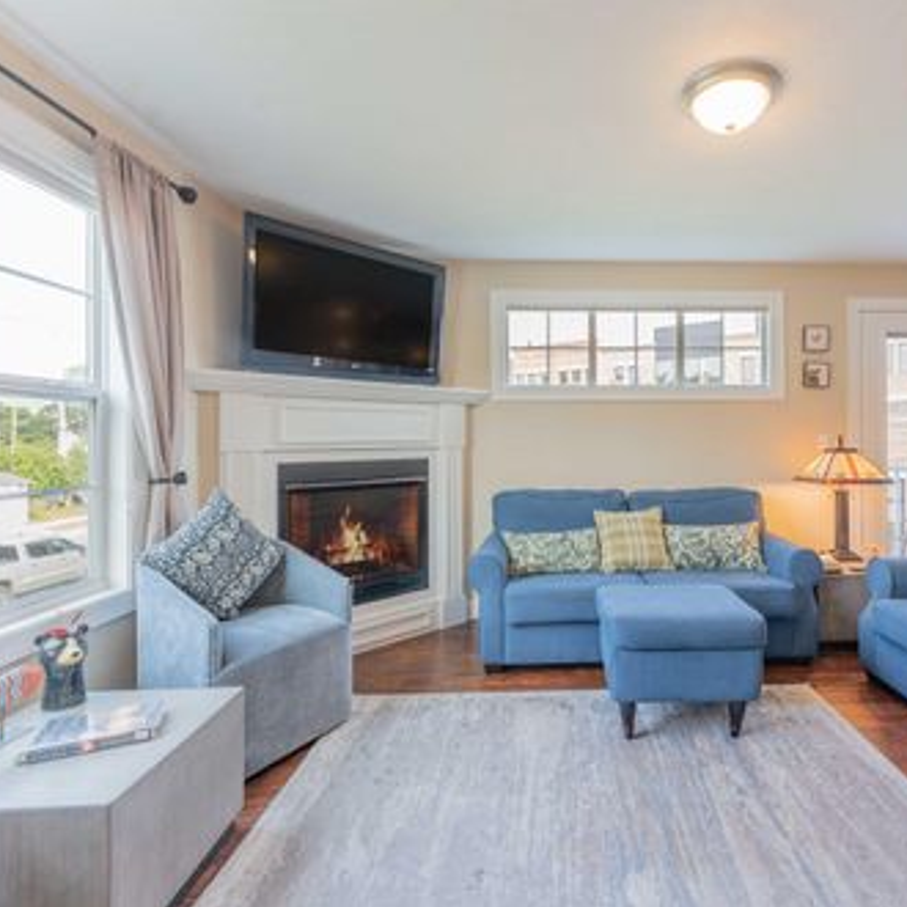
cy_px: 452
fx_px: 534
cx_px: 577
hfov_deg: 79.0
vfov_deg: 80.7
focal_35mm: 18
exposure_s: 1/8
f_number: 7.1
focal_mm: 14
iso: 100
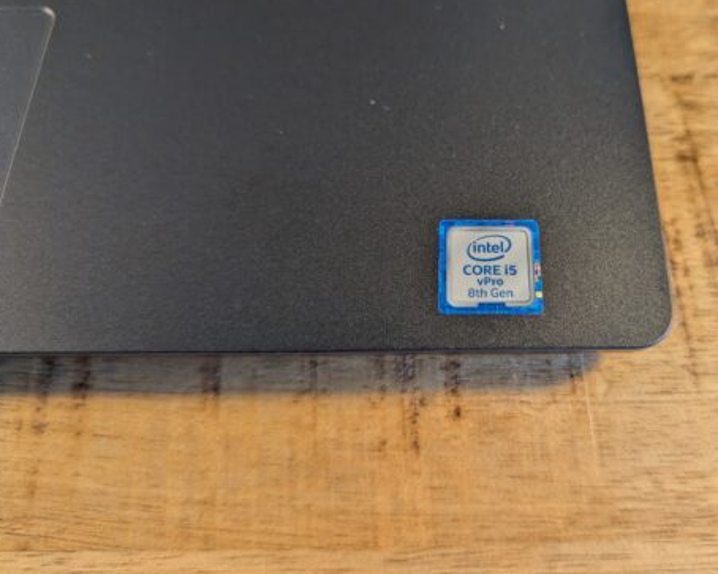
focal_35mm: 31
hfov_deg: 56.3
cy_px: 223
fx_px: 659
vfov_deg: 46.8
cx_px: 463
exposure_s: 1/100
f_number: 1.68
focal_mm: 6.9
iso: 125
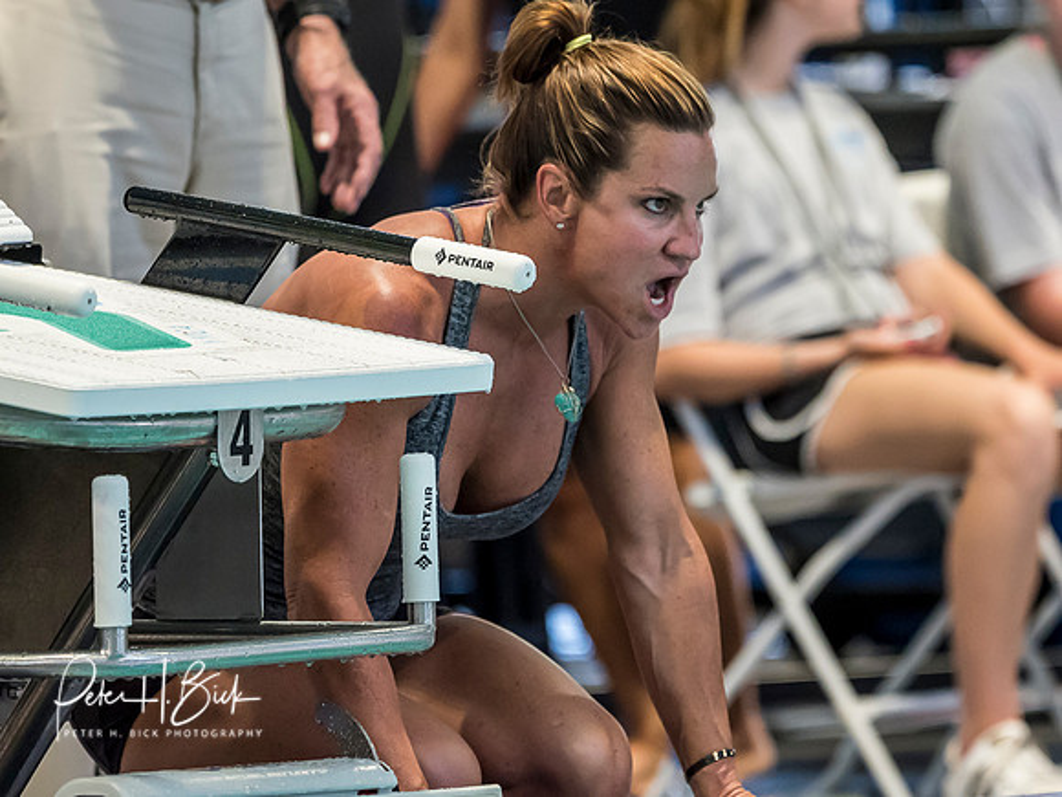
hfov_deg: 3.6
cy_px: 307
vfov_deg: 2.7
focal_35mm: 557
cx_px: 584
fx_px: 17099
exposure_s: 1/320
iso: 2500
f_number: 2.8
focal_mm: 200
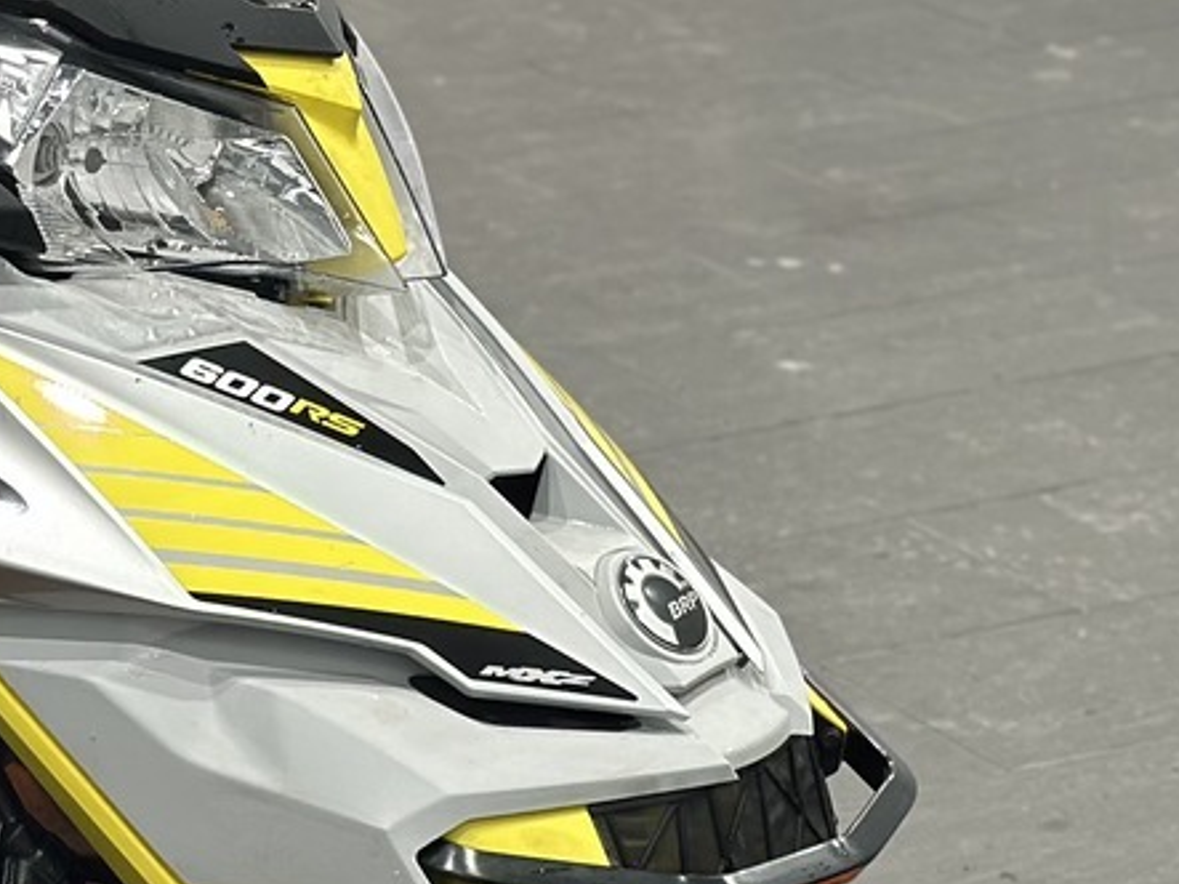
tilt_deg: -23.3
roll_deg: +3.0
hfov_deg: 12.4
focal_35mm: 156
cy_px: 839
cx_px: -255
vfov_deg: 9.5
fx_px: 5312
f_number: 1.78
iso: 64
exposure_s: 1/50
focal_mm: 6.86
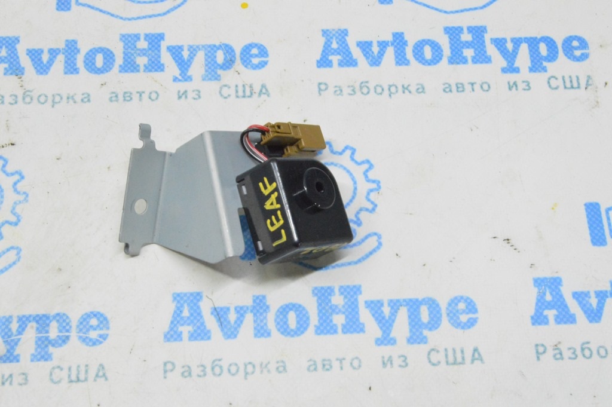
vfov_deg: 23.7
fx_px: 968
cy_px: 204
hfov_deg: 35.1
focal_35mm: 57
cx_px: 306
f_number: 20
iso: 6400
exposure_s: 1/20
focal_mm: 38
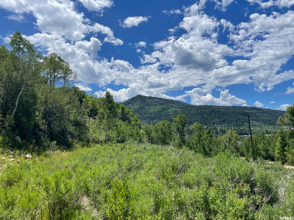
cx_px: 147
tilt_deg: +3.0
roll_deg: +0.9
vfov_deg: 53.1
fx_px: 221
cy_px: 110
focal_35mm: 26
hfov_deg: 67.3
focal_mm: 4.2
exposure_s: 1/5814
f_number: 1.6
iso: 32
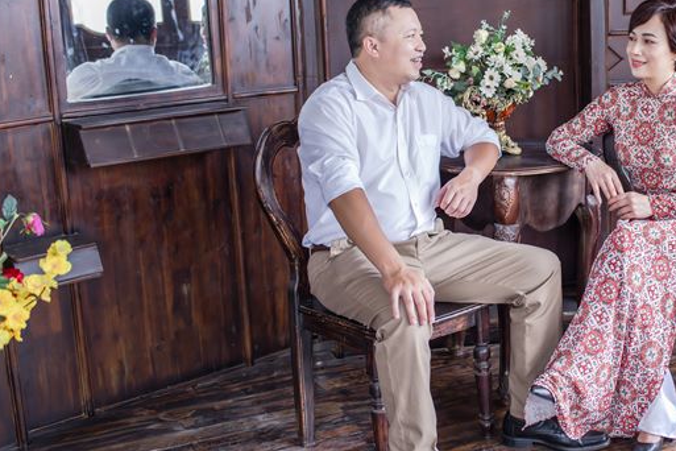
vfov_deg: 23.3
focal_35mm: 58
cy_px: 172
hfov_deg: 33.6
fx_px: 1089
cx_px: 527
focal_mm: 35
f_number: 2.5
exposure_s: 1/125
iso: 320
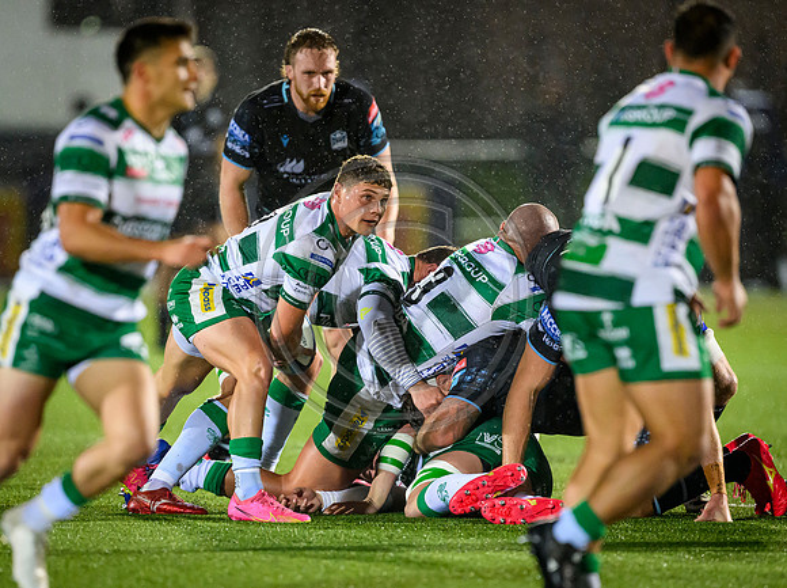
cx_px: 348
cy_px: 377
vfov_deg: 2.7
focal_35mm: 558
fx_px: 12667
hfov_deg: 3.6
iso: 8000
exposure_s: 1/1000
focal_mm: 400
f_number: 3.2
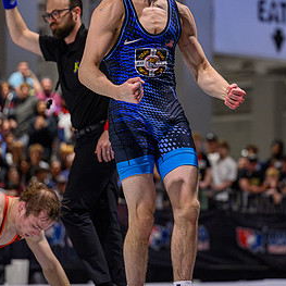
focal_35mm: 194
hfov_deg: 9.0
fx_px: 1813
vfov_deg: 9.0
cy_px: 103
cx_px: 168
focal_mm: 94
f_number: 2.8
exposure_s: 1/800
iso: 9000
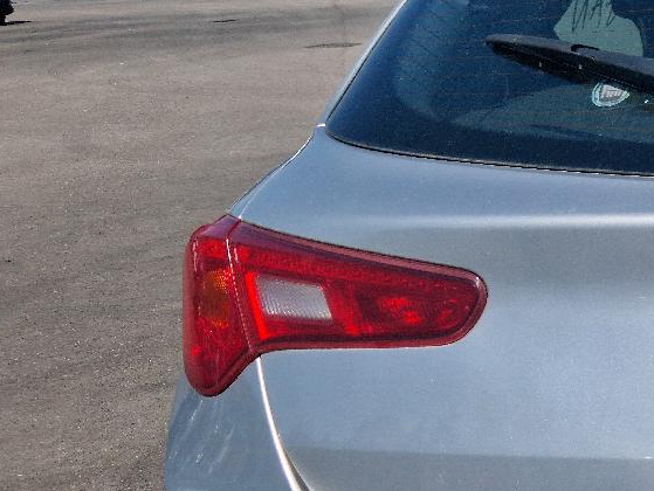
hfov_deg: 22.3
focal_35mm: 74
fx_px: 1399
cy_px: 396
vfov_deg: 19.7
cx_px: 948
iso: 50
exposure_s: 1/3333
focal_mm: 5.4
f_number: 1.8
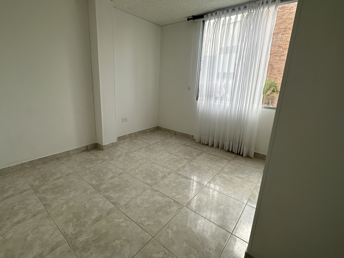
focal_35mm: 17
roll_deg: -2.6
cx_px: 162
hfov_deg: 90.9
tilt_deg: -13.6
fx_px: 169
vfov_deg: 74.7
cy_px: 123
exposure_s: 1/254
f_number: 2.2
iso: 40
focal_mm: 2.22
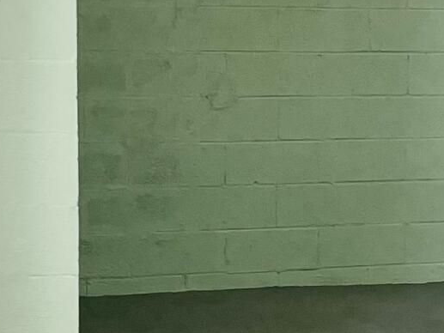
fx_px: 1860
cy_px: 283
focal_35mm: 145
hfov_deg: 13.3
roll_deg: -2.2
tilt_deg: -7.9
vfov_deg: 10.2
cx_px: 520
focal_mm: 5.1
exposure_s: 1/120
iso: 64
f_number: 1.6
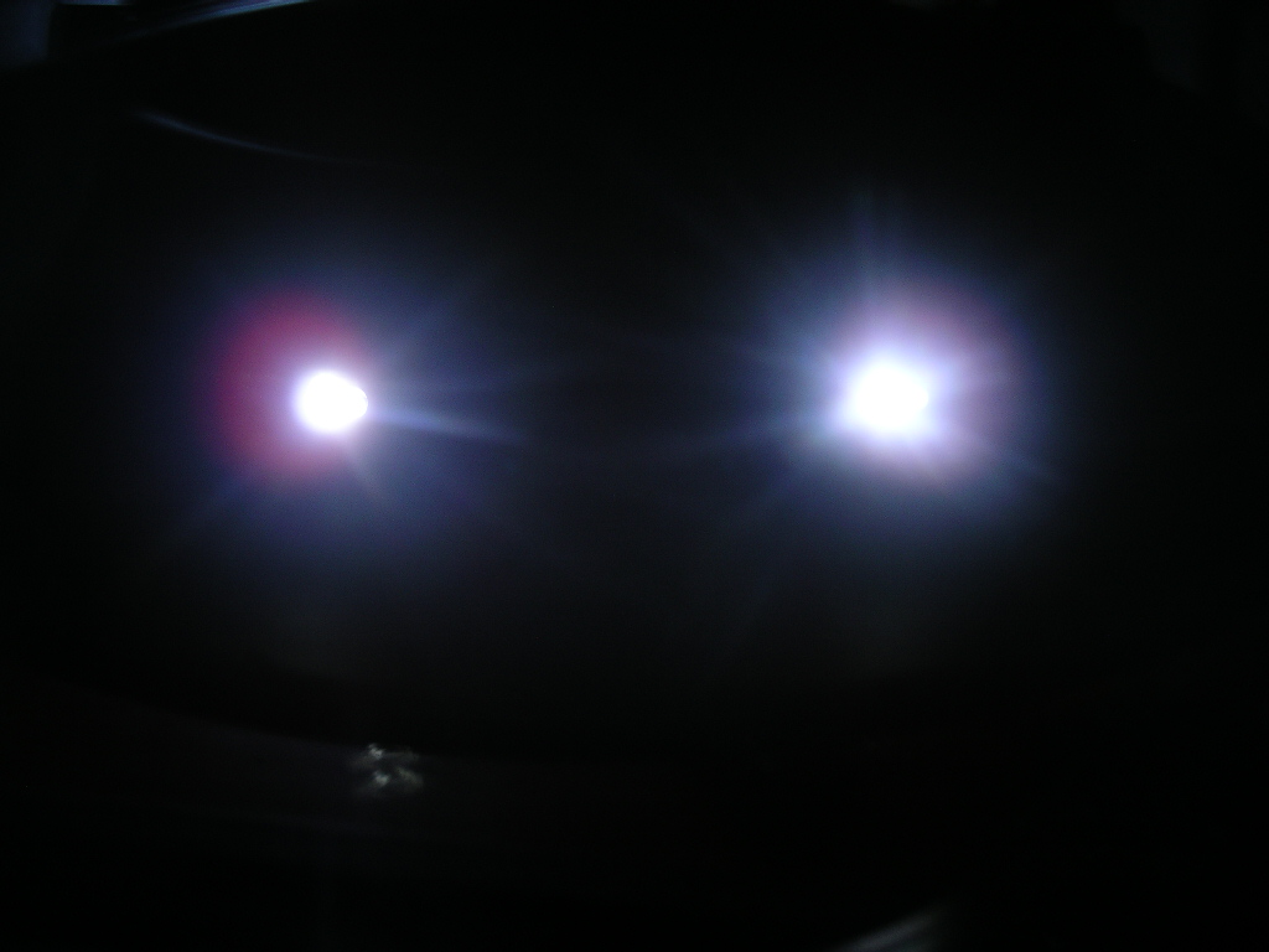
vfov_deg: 38.7
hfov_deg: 50.1
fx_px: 1356
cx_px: 634
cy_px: 476
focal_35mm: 37
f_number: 2.8
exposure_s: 1
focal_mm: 7.8
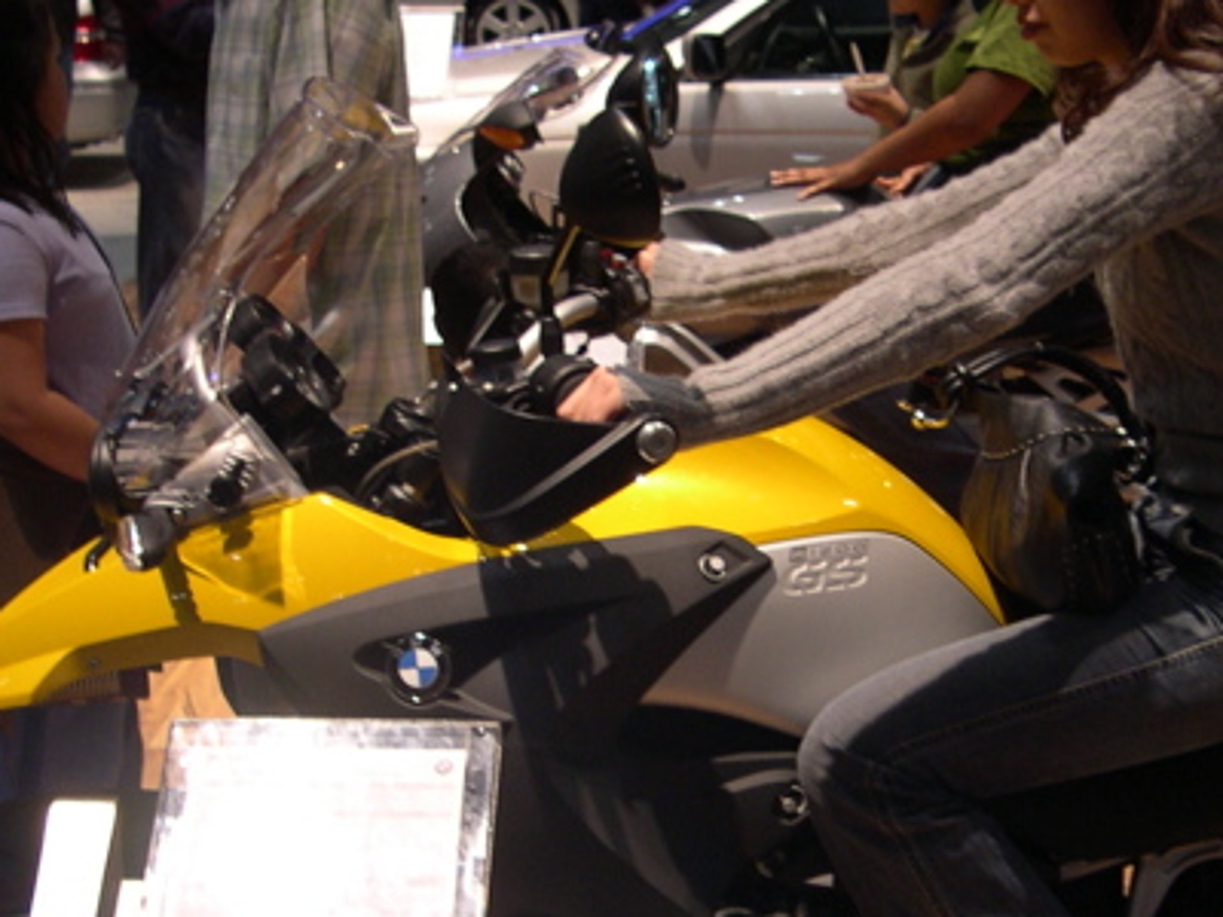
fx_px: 2685
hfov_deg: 25.6
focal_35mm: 76
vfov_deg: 19.3
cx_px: 789
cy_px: 596
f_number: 2.8
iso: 100
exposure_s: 1/43.2
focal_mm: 8
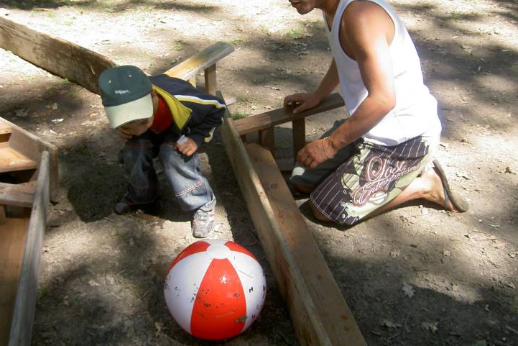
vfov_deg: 29.9
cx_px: 232
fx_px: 648
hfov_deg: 43.5
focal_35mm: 45
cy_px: 155
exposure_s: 1/200
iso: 100
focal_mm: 8
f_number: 2.8
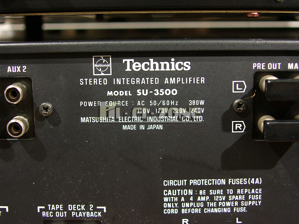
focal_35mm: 50
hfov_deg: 38.2
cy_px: 112
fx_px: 432
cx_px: 150
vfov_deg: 29.1
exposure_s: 1/50
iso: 50
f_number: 2.8
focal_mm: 12.9
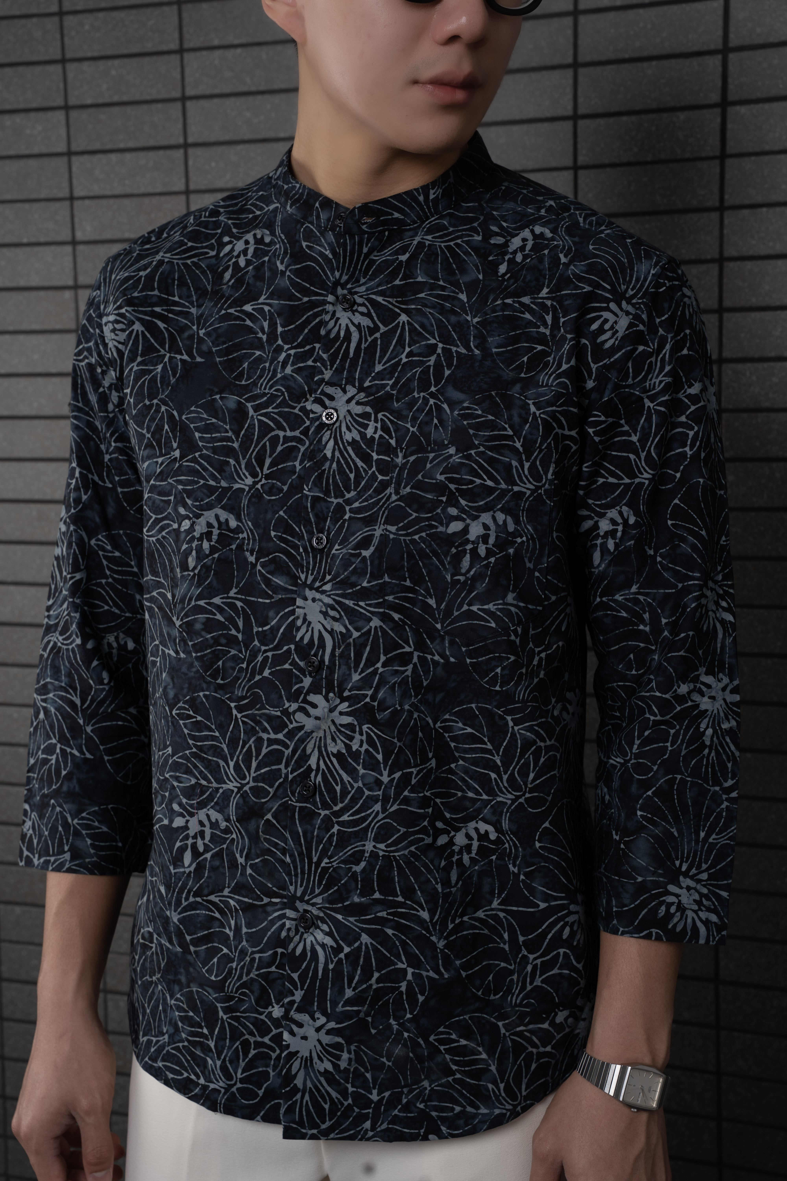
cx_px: 394
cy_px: 590
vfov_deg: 36.9
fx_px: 1767
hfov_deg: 25.1
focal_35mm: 54
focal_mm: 53.9
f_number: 8
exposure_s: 1/125
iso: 160
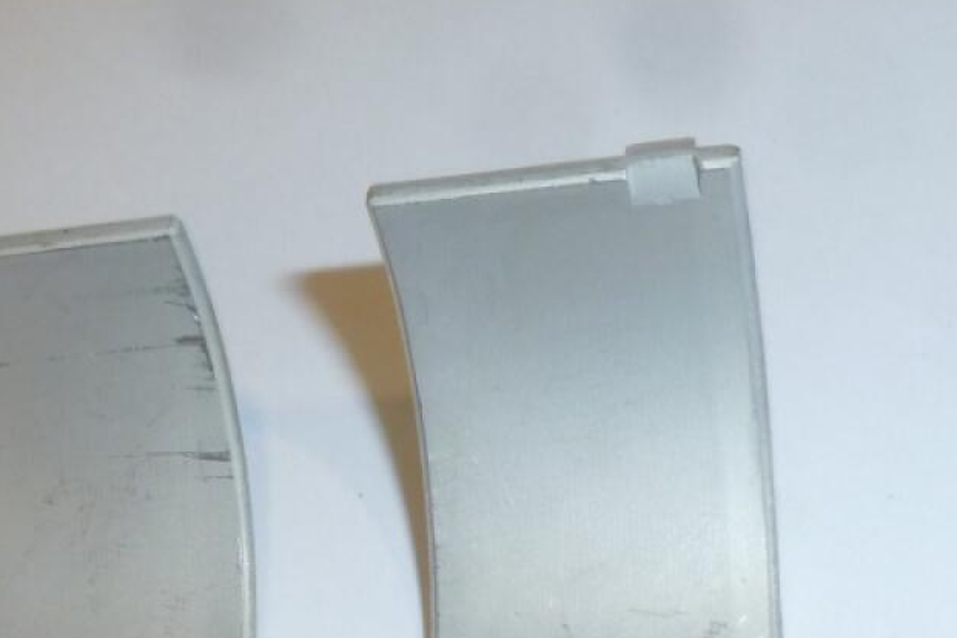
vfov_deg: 17.7
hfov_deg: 26.9
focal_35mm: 75
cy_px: 661
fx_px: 1994
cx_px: 342
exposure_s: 1/30
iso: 160
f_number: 3.3
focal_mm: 5
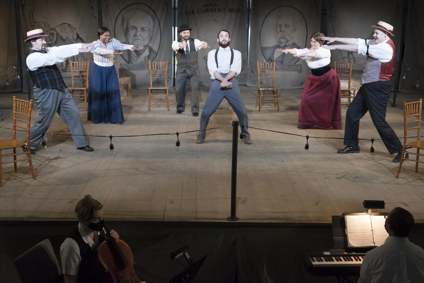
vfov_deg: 29.9
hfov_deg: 43.6
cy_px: 142
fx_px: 530
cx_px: 212
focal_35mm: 45
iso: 6400
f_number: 5.6
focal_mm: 30.2
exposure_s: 1/125
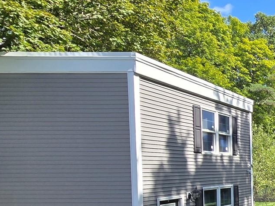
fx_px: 334
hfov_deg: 28.1
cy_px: 182
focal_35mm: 42
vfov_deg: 32.8
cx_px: 420
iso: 50
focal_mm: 2.2
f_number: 2.2
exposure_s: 1/1099
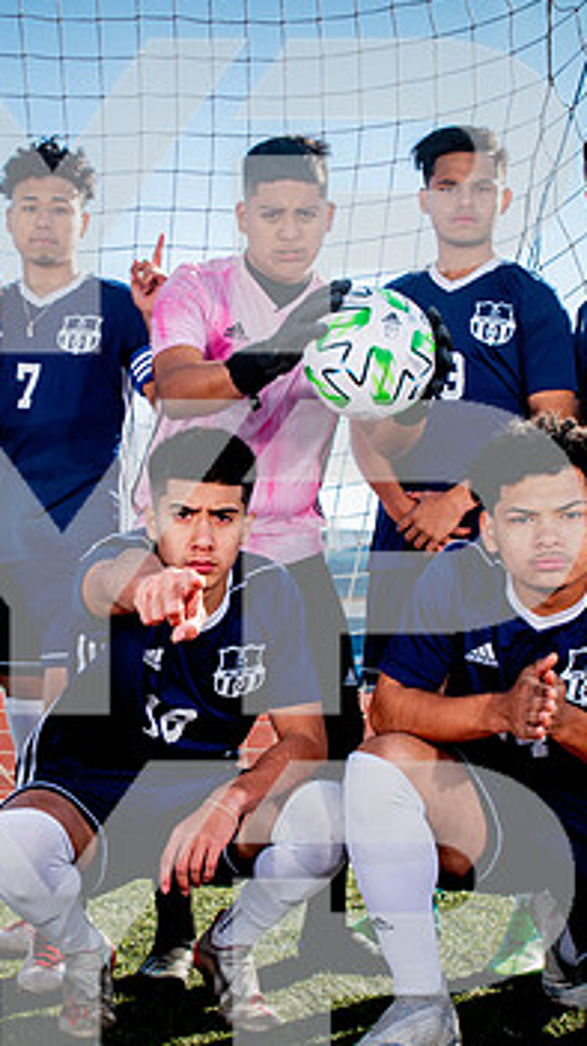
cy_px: 559
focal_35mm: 52
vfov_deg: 39.9
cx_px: 185
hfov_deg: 22.9
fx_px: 1441
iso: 125
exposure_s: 1/320
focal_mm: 30
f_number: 5.6
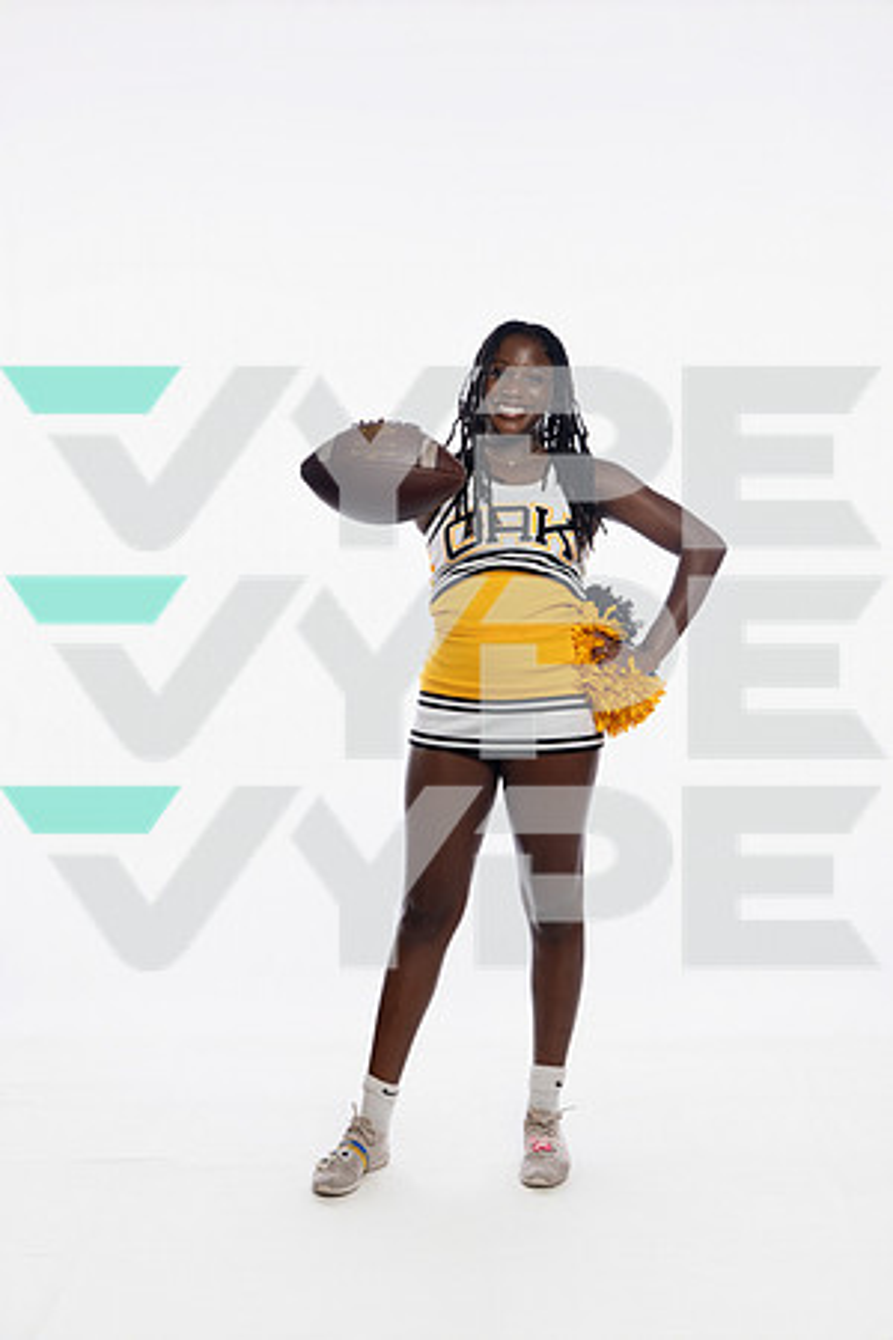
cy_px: 670
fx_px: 1860
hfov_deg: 27.0
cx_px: 446
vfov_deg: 39.6
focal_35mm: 50
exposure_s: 1/250
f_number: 5.6
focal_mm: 50
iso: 640
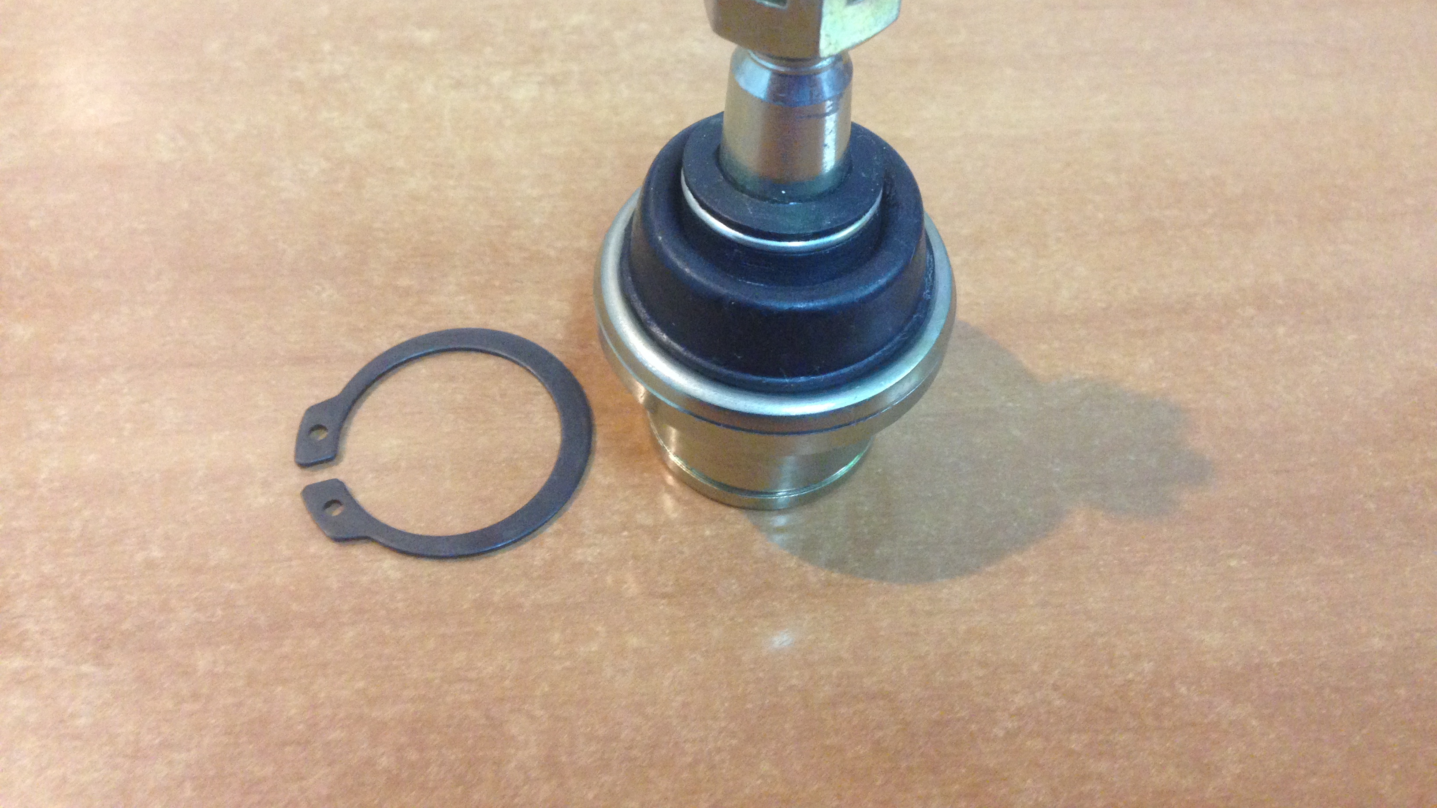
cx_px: 718
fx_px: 1372
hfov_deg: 55.3
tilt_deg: -51.7
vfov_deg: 32.6
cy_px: 270
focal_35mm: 36
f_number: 2.4
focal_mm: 4.12
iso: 250
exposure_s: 1/20
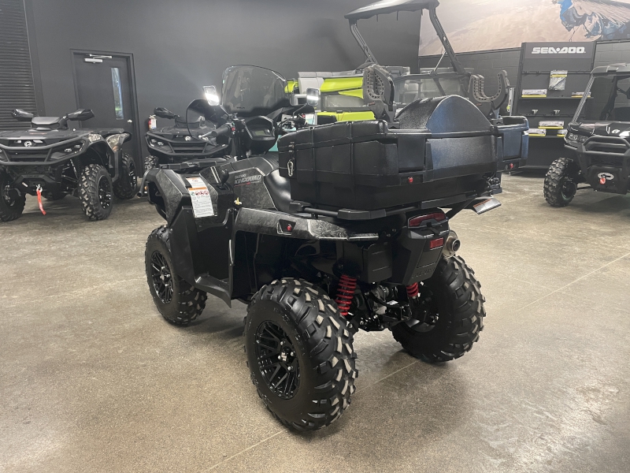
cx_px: 315
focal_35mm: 26
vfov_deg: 53.1
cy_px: 236
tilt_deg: -13.8
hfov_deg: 67.3
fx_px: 473
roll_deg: -0.2
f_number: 1.6
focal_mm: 4.2
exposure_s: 1/60
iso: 400
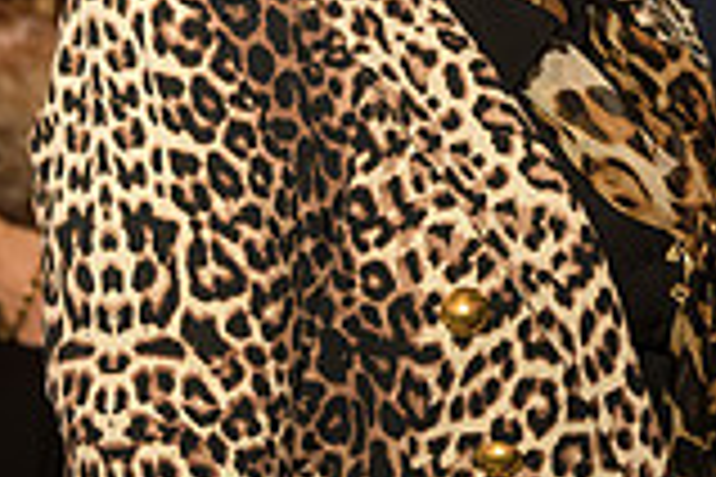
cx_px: 757
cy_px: -182
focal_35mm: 131
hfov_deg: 15.3
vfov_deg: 10.2
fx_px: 2605
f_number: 3.2
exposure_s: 1/125
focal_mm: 36
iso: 1000
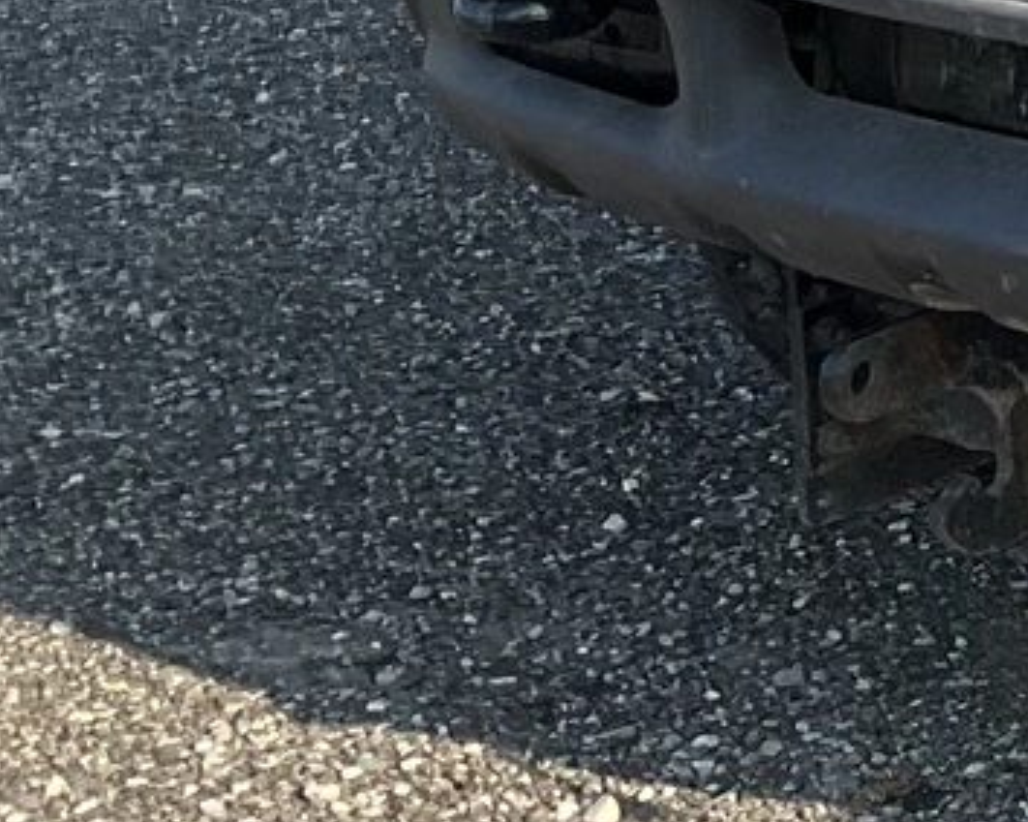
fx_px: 4867
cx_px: 2500
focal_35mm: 160
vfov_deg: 9.4
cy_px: -410
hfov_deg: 10.4
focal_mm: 3
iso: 25
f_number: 1.8
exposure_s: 1/944
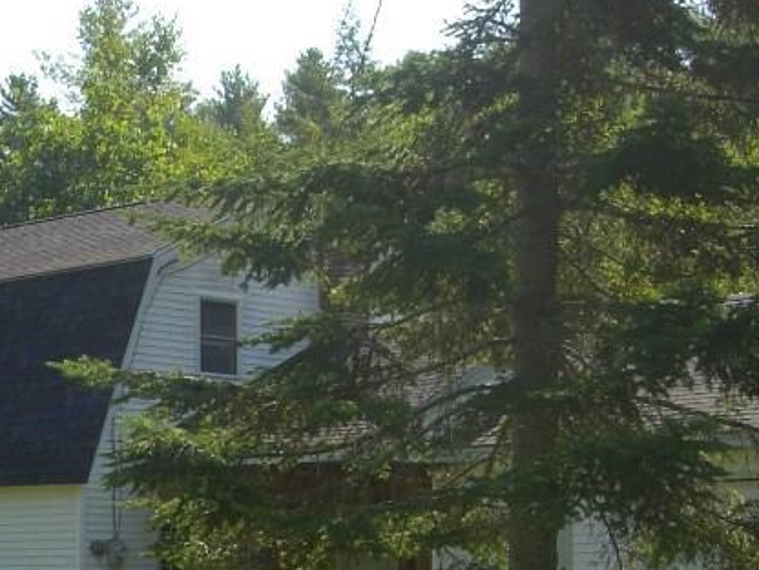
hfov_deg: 18.7
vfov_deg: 14.4
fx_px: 2215
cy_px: 574
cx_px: -64
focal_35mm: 101
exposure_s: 1/304
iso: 79
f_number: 4.9
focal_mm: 8.5
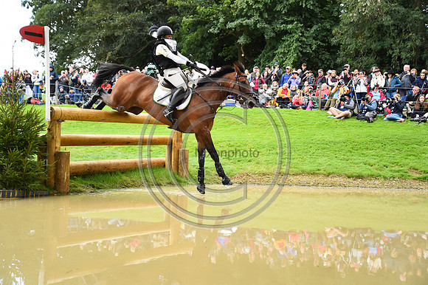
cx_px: 214
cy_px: 142
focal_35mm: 46
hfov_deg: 42.8
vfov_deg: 29.2
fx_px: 547
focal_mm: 46
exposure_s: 1/1600
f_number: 4.2
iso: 3200
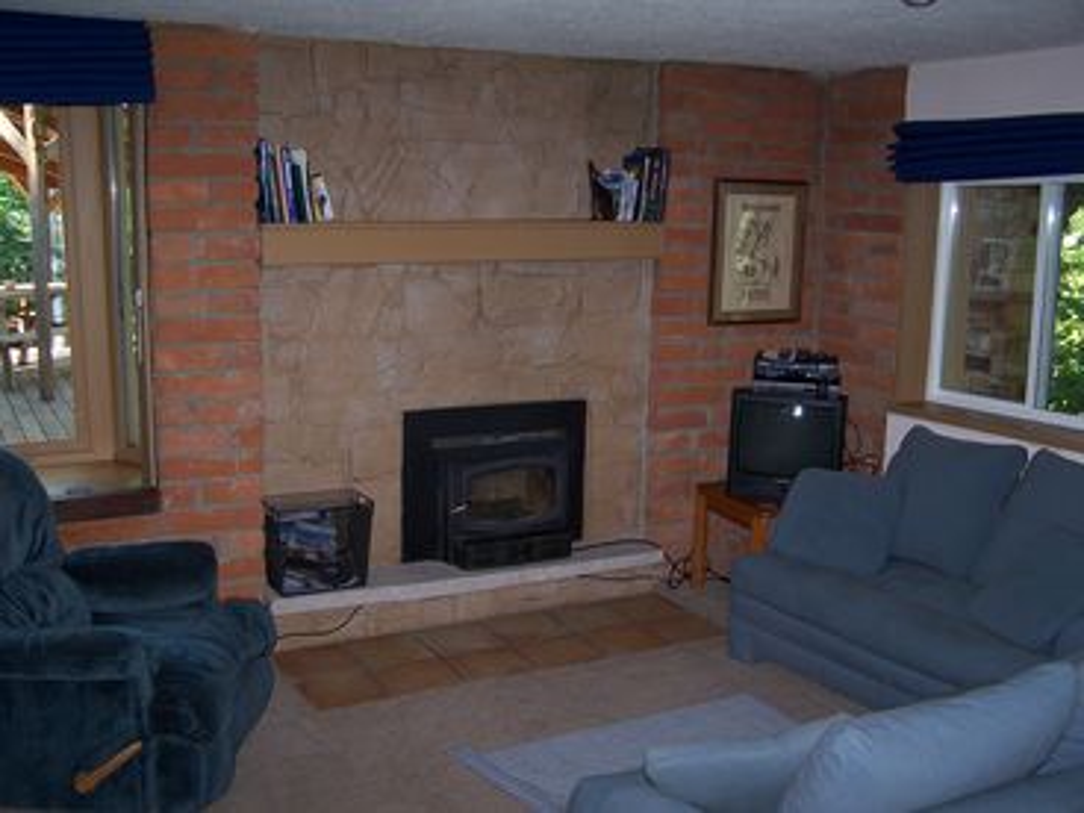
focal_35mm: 38
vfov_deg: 37.7
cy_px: 406
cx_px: 542
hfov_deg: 49.0
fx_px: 1190
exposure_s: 1/60
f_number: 2.8
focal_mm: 6.3
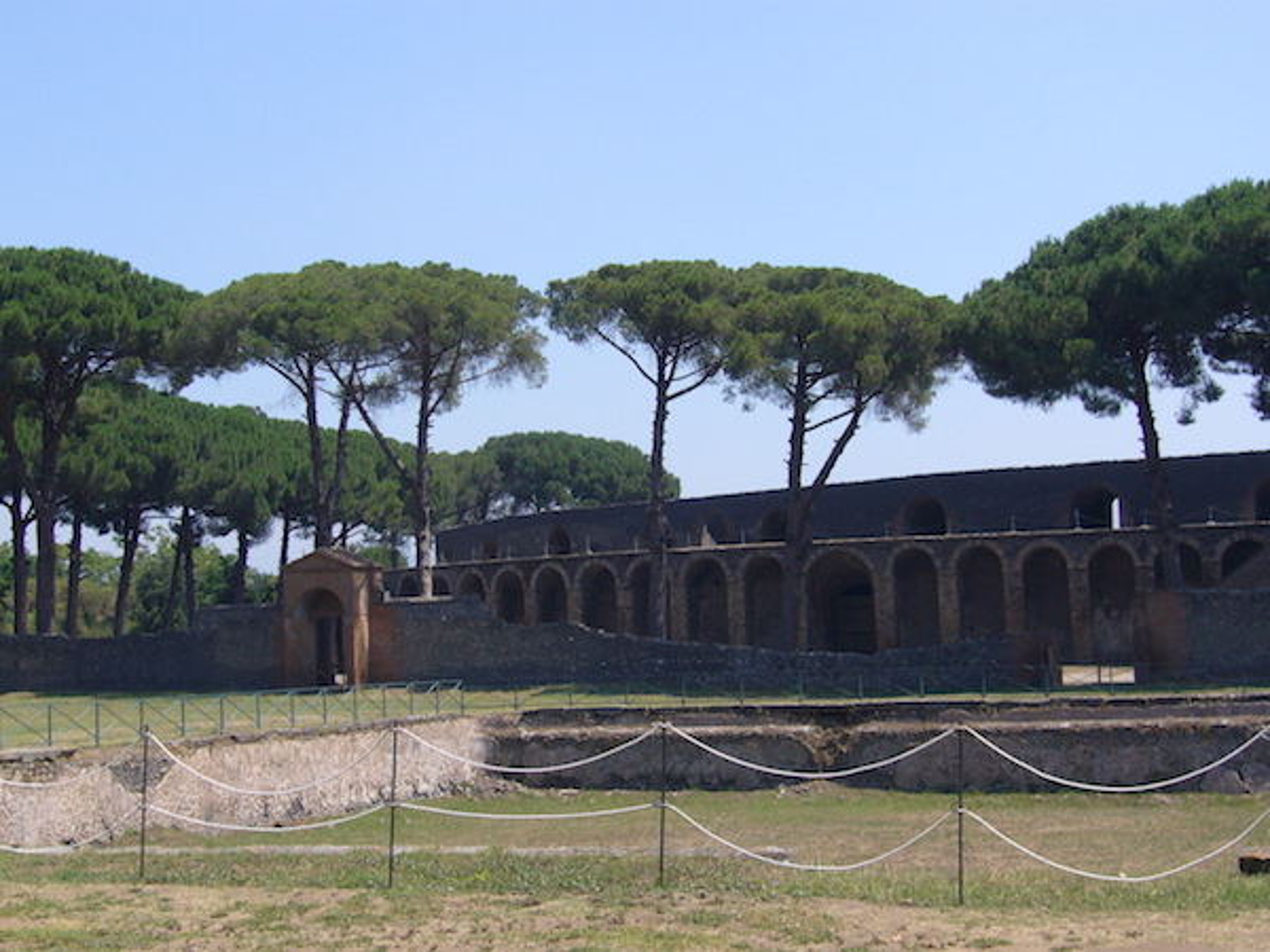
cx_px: 635
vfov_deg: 24.4
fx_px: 2201
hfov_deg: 32.2
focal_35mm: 60
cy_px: 476
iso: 80
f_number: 7.3
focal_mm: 9.9
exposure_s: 1/200
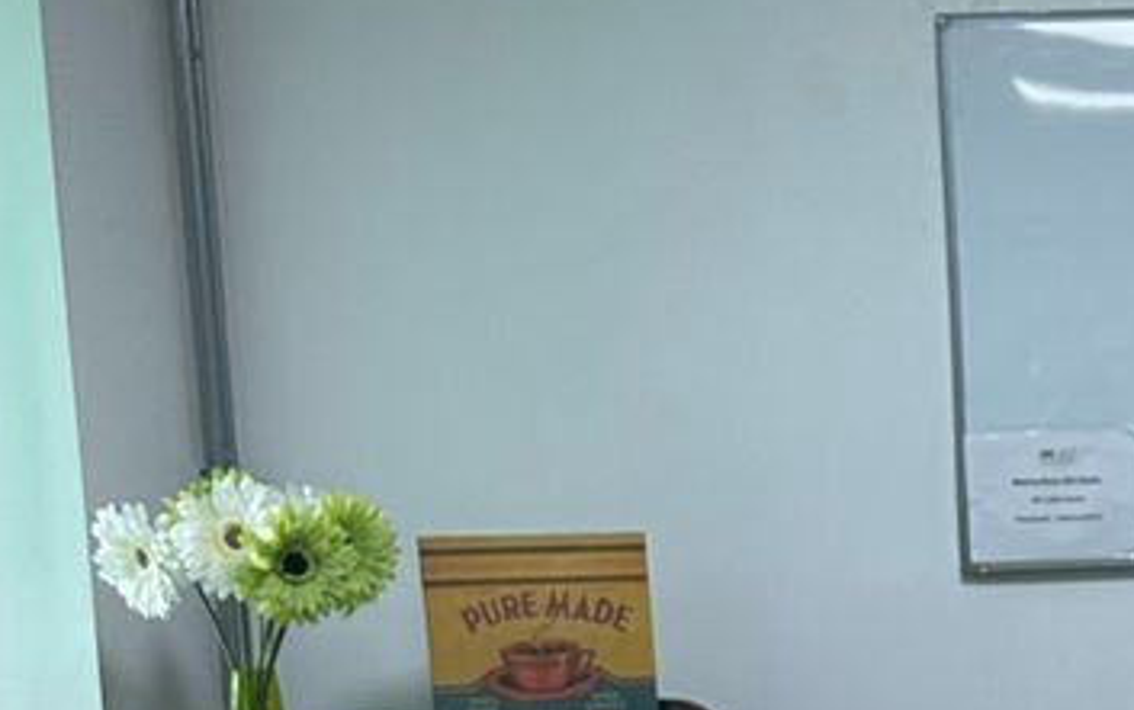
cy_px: 1010
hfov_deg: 24.6
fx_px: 2474
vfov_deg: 15.3
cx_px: 1137
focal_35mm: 80
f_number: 1.78
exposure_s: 1/100
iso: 125
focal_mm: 6.86
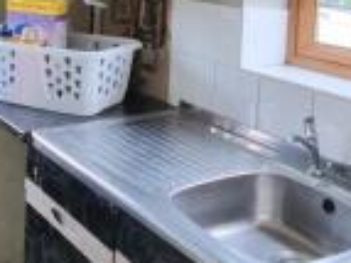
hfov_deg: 35.8
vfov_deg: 25.4
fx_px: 537
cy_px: -28
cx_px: 112
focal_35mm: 53
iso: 125
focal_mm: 2.2
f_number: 2.2
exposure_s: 1/60.2
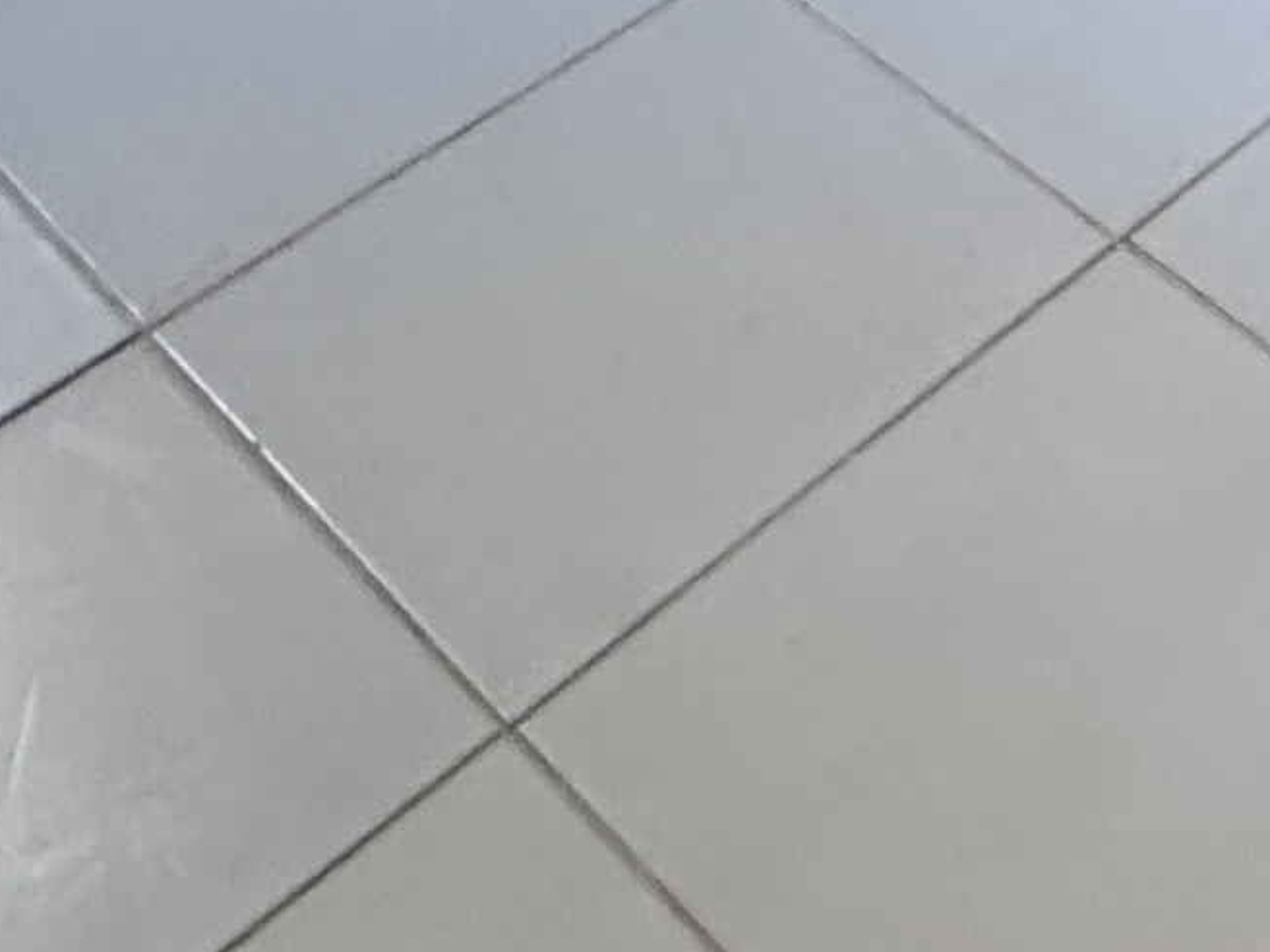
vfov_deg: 11.8
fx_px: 3155
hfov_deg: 20.1
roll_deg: +0.2
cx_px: 1829
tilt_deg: -10.9
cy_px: -1678
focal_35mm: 86
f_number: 2.2
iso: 320
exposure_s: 1/50
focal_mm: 2.22
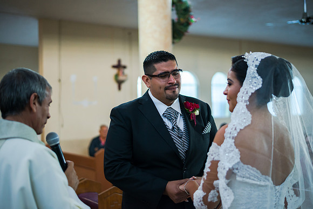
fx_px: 435
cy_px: 104
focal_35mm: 50
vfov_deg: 27.0
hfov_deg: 39.6
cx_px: 156
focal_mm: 50
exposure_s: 1/320
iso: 1000
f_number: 1.8
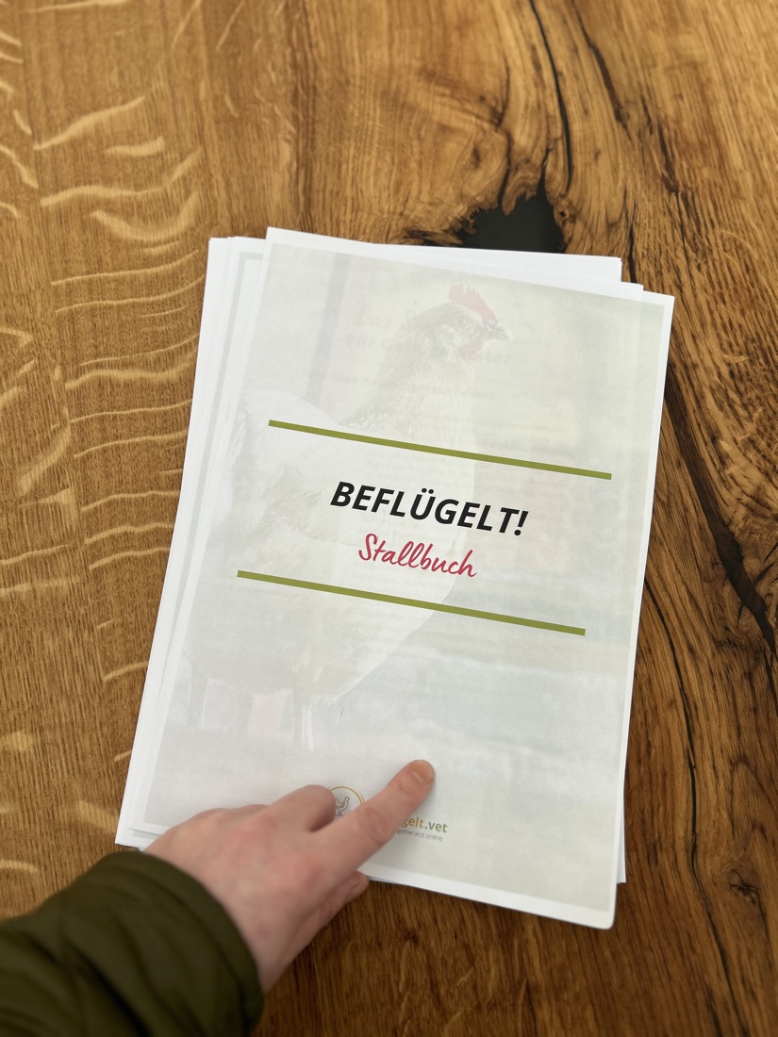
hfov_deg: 53.1
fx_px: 779
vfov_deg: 67.3
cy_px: 518
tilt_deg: -76.6
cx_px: 389
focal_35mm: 26
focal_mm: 5.7
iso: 40
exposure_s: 1/174
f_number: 1.5
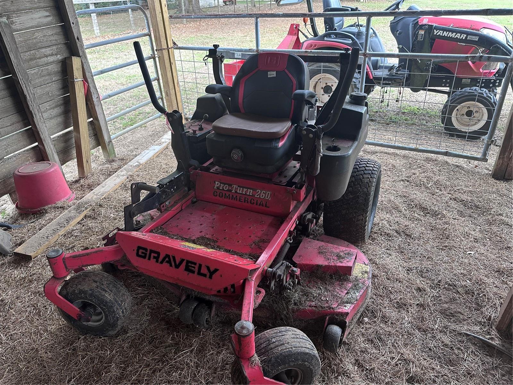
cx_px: 256
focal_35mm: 24
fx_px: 356
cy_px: 192
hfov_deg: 71.6
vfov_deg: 56.8
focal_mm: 6.86
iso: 200
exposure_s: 1/121
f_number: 1.78
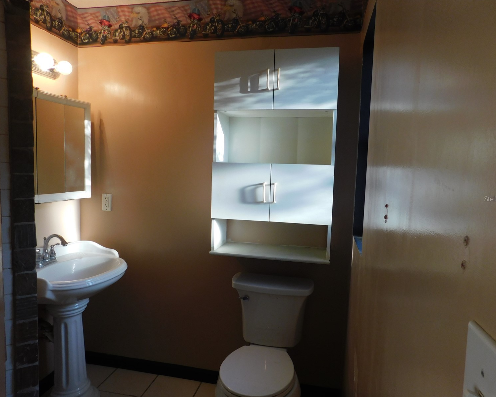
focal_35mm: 24
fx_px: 352
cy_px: 199
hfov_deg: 70.3
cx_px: 250
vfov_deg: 58.8
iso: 125
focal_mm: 4
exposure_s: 1/50
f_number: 3
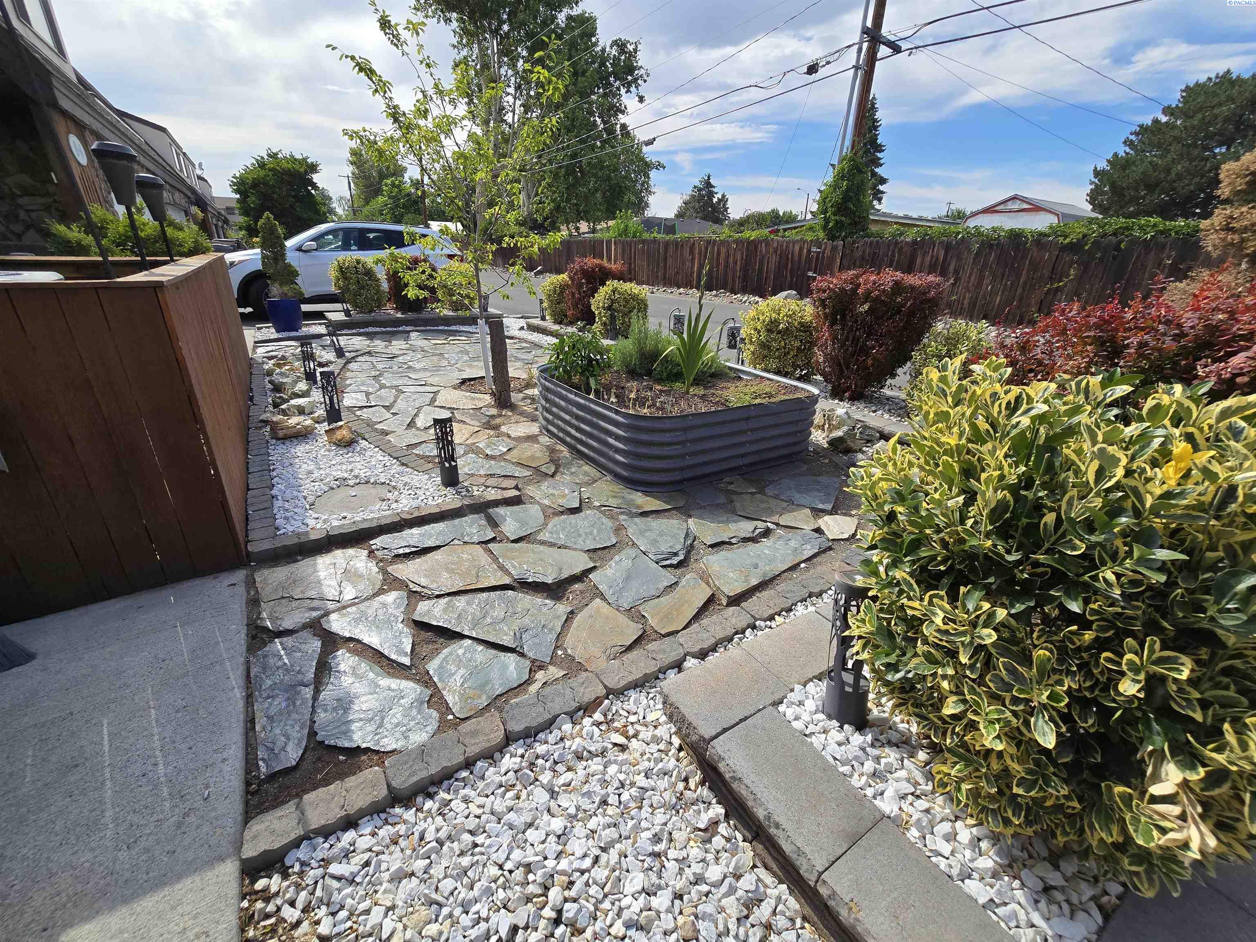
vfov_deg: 89.9
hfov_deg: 106.2
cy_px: 471
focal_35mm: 13
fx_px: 472
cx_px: 628
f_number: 2.2
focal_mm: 2.2
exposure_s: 1/1723
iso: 50
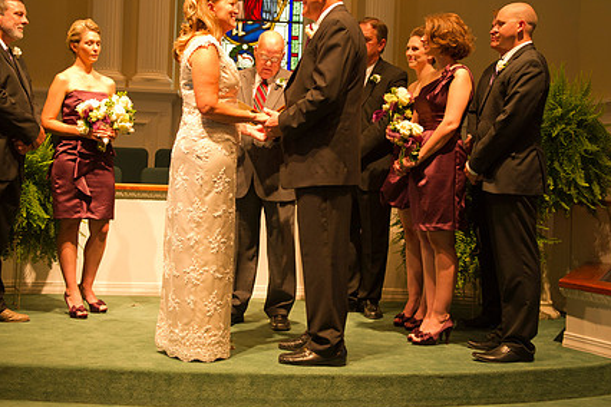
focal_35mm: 49
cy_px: 140
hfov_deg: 40.3
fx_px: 832
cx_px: 297
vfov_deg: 27.4
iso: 1600
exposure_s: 1/60
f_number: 2.8
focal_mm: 36
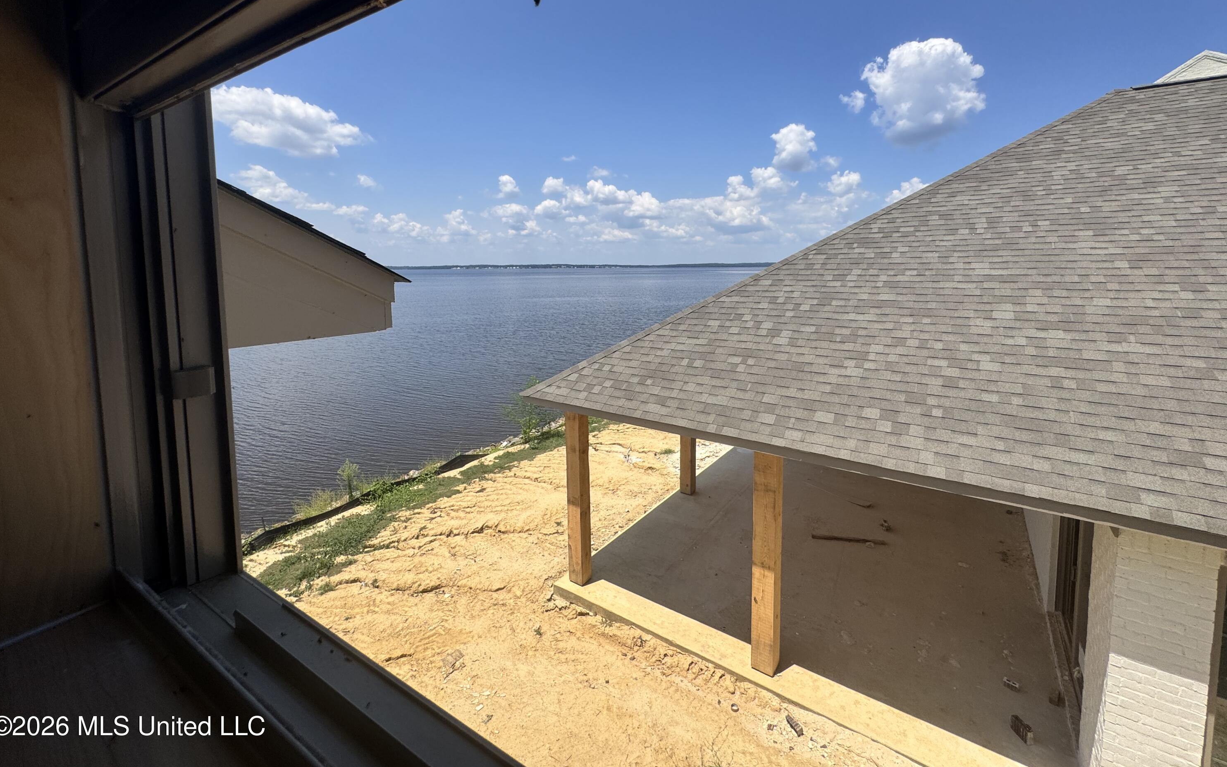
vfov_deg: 73.9
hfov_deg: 101.5
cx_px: 610
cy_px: 303
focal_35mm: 15
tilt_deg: -4.8
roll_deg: -0.6
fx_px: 502
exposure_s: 1/3106
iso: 50
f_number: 2.2
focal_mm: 2.22
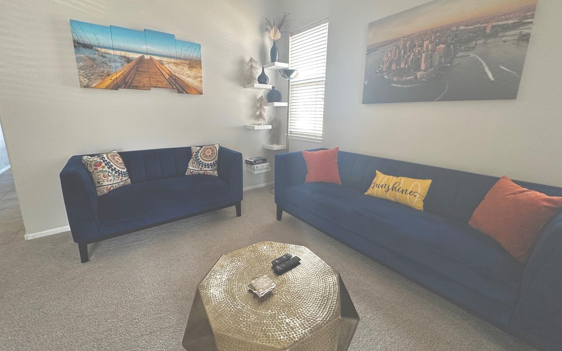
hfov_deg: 101.5
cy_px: 160
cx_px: 280
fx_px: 230
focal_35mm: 15
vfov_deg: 74.6
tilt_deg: -10.8
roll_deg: -0.9
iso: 320
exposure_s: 1/60
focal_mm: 2.22
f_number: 2.2
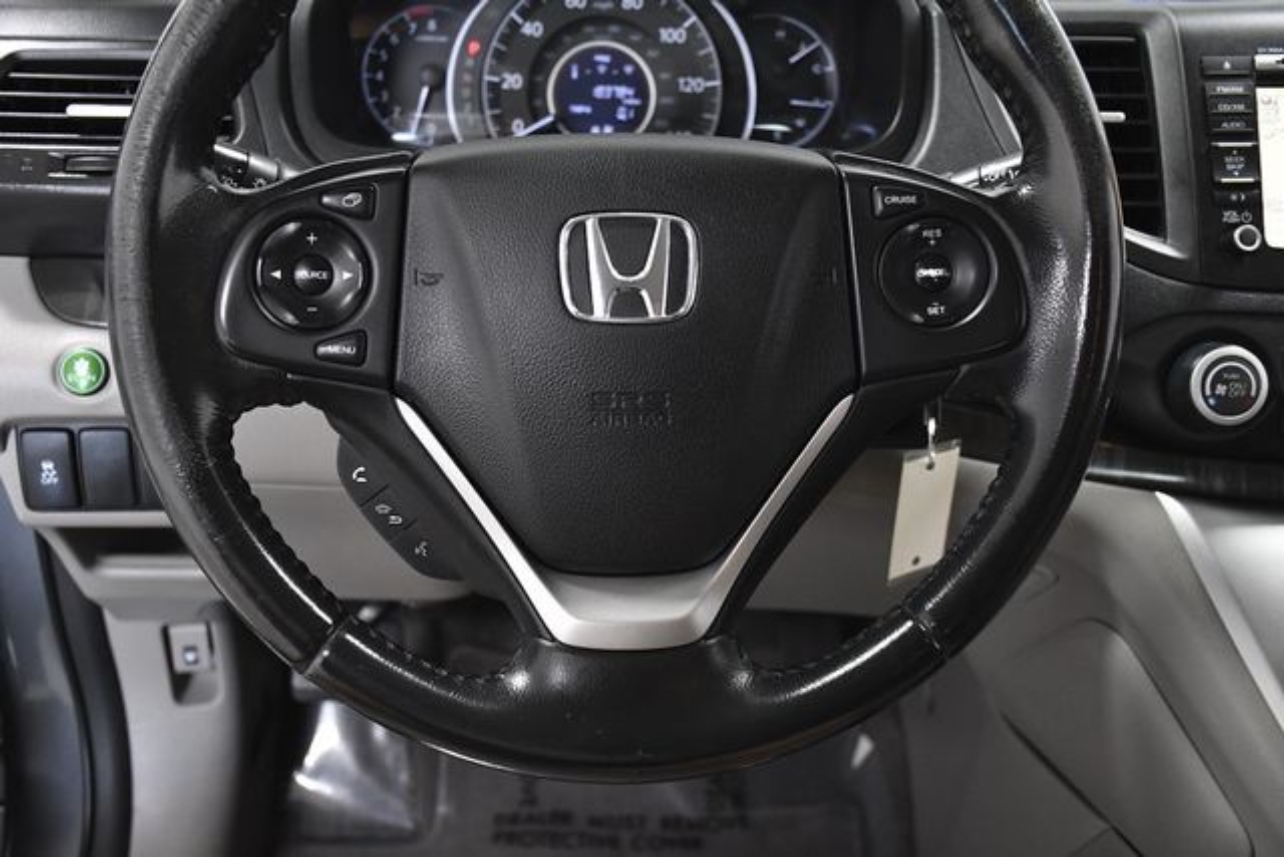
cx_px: 642
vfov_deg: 34.2
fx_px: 1391
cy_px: 428
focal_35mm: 39
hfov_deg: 49.5
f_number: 3.8
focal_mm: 26
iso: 2500
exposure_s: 1/200
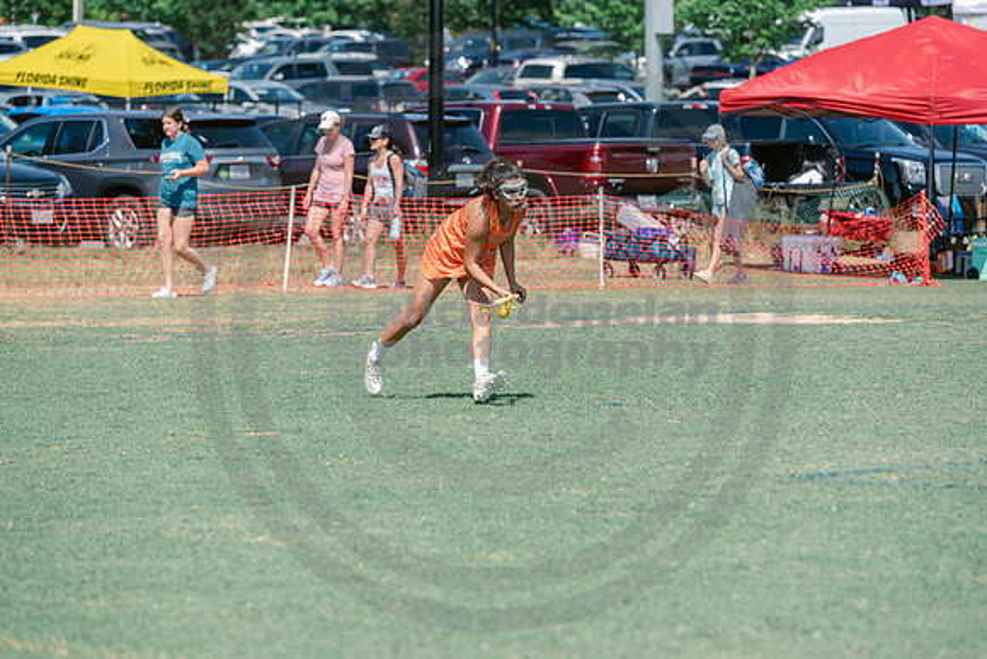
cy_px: 330
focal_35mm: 200
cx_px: 494
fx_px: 5484
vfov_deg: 6.9
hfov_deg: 10.3
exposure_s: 1/1600
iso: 400
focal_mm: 200
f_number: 5
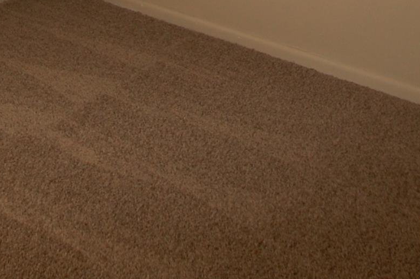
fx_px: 676
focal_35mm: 58
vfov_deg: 18.7
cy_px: -206
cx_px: 177
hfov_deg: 34.4
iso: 400
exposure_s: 1/100
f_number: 5
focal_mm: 10
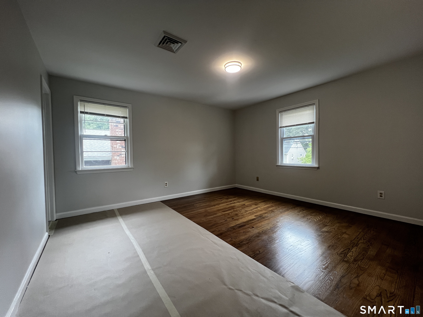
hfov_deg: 106.2
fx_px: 159
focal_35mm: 13
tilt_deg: -1.7
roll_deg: +0.6
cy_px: 158
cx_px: 212
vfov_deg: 89.9
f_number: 1.8
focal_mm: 1.57
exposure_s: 1/120
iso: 200
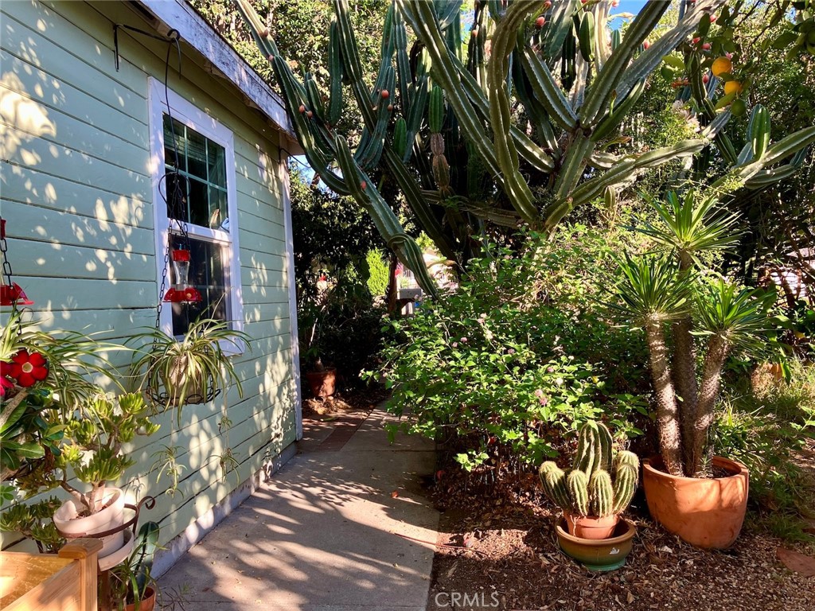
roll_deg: +2.7
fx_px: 659
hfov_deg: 63.4
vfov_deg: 49.7
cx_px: 408
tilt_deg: +2.2
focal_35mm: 28
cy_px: 306
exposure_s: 1/121
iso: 25
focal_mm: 3.99
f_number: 1.8
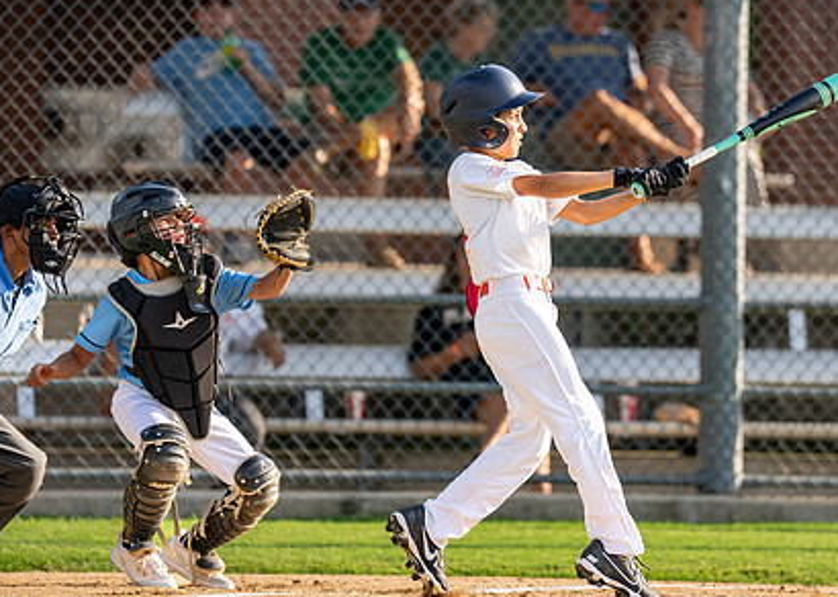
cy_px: 278
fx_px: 9059
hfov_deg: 5.3
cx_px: 506
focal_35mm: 381
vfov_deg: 3.8
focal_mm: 200
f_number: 2.8
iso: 400
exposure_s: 1/4000
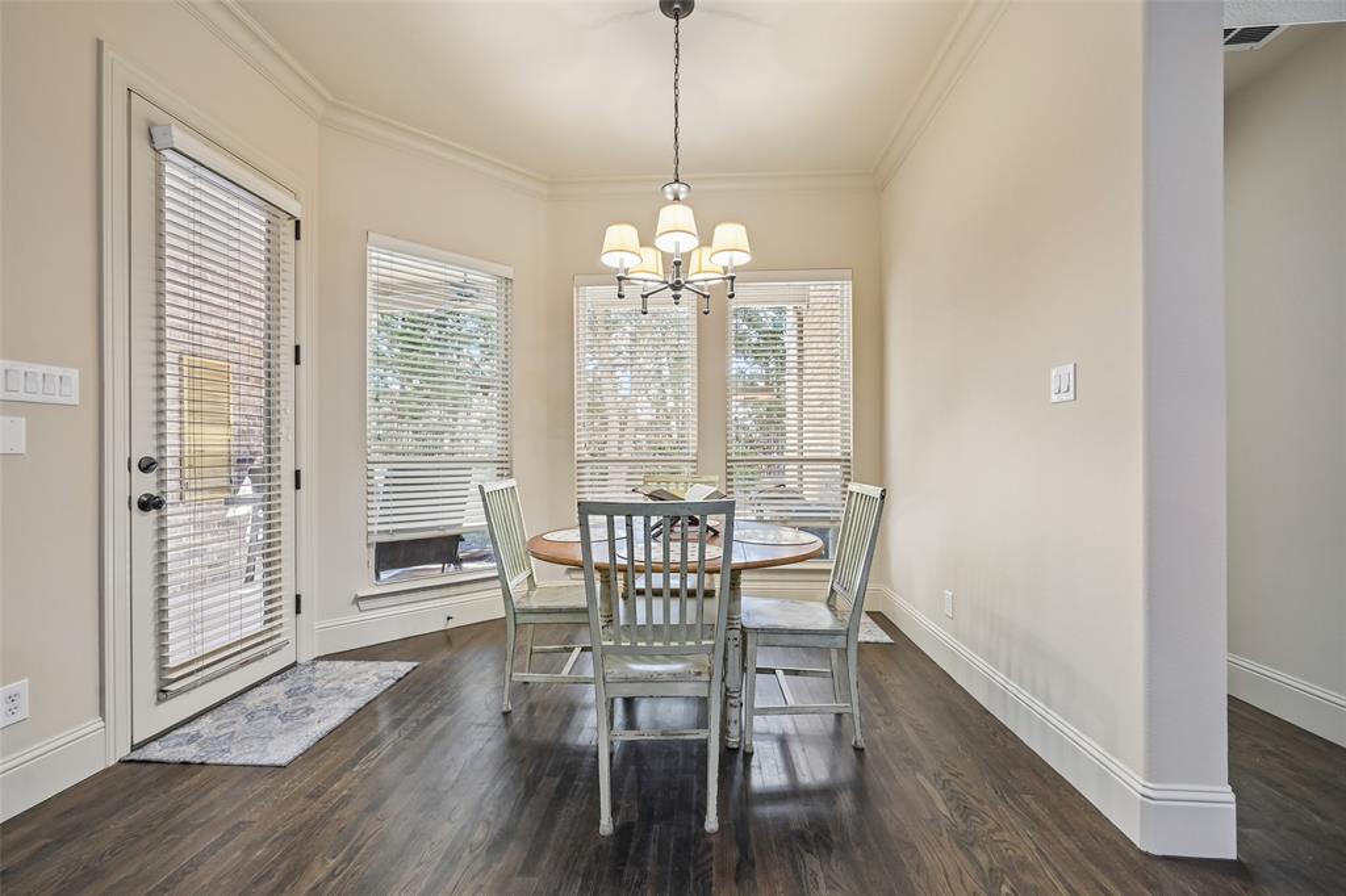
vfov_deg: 81.2
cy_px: 448
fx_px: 523
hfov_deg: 104.3
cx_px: 673
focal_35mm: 14
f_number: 9
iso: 250
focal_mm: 14
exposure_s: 1/5
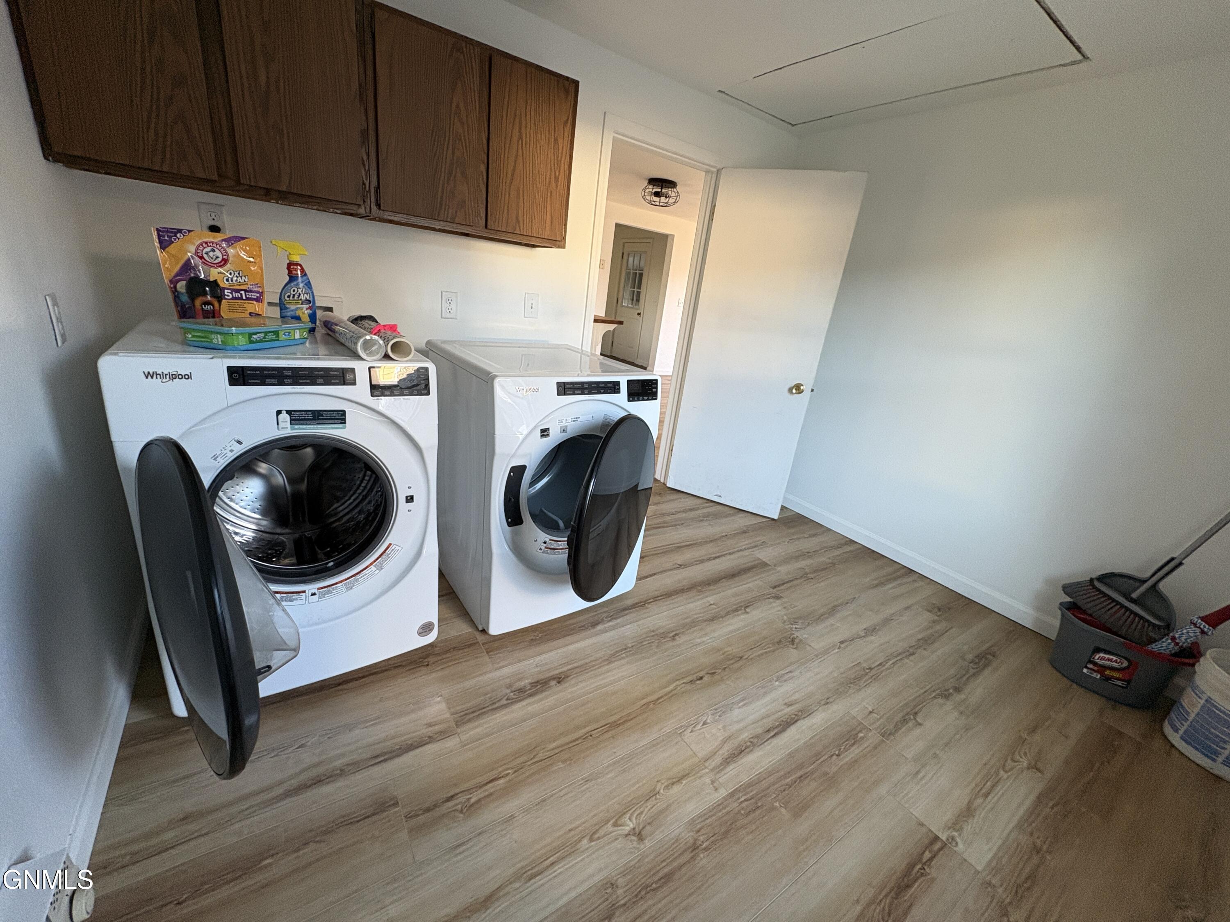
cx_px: 615
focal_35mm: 14
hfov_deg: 102.1
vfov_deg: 85.7
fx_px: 497
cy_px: 461
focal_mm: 2.22
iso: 250
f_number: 2.2
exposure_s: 1/60
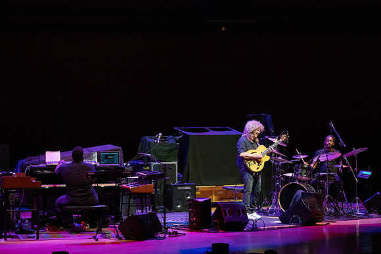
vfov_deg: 11.5
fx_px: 1260
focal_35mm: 119
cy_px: 127
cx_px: 190
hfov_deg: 17.2
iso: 3200
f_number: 7.1
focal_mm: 119
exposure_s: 1/320
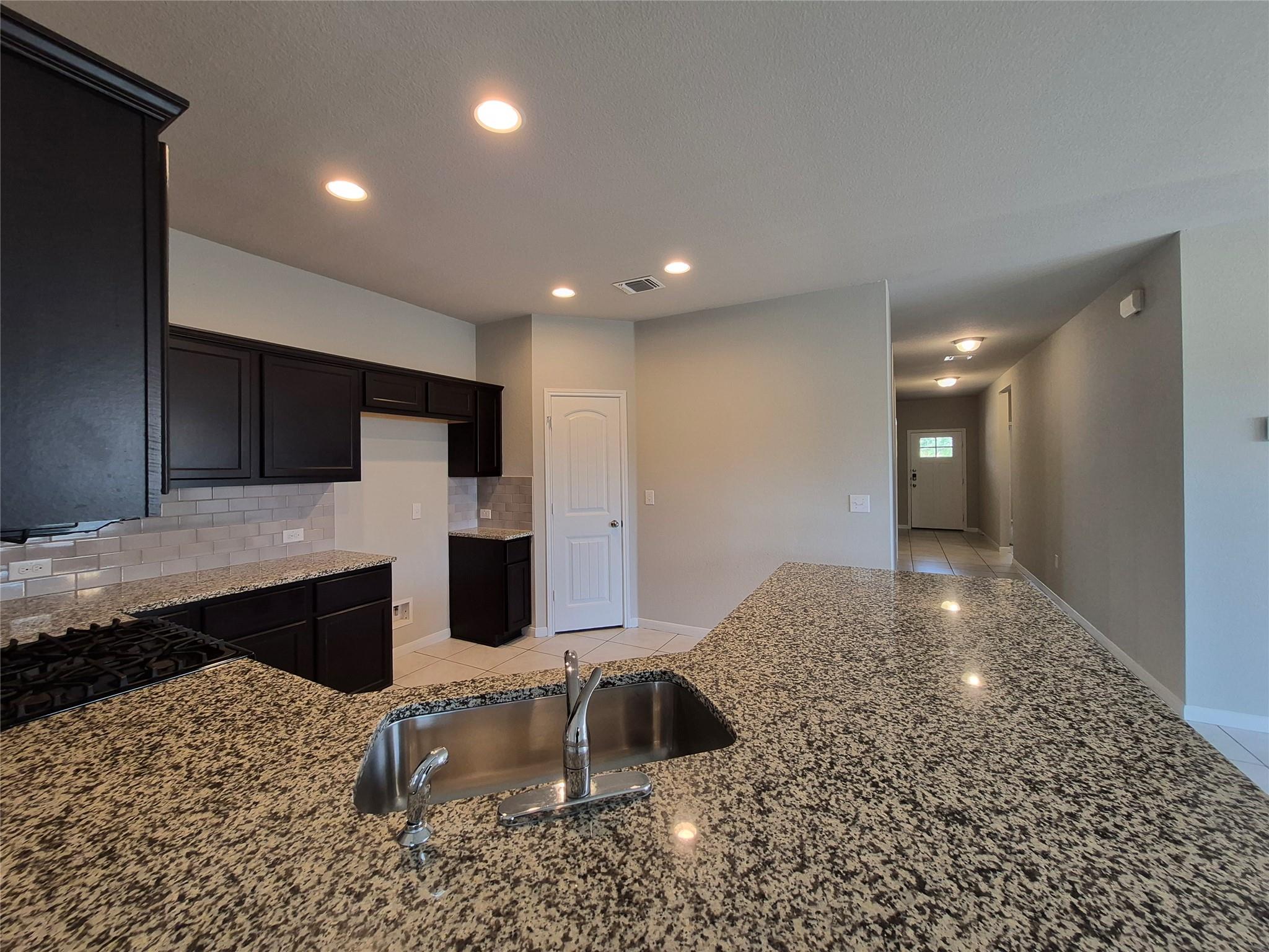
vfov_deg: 89.9
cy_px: 476
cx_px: 634
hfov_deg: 106.2
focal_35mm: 13
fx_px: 477
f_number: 2.2
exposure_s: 1/60
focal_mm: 1.74
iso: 250
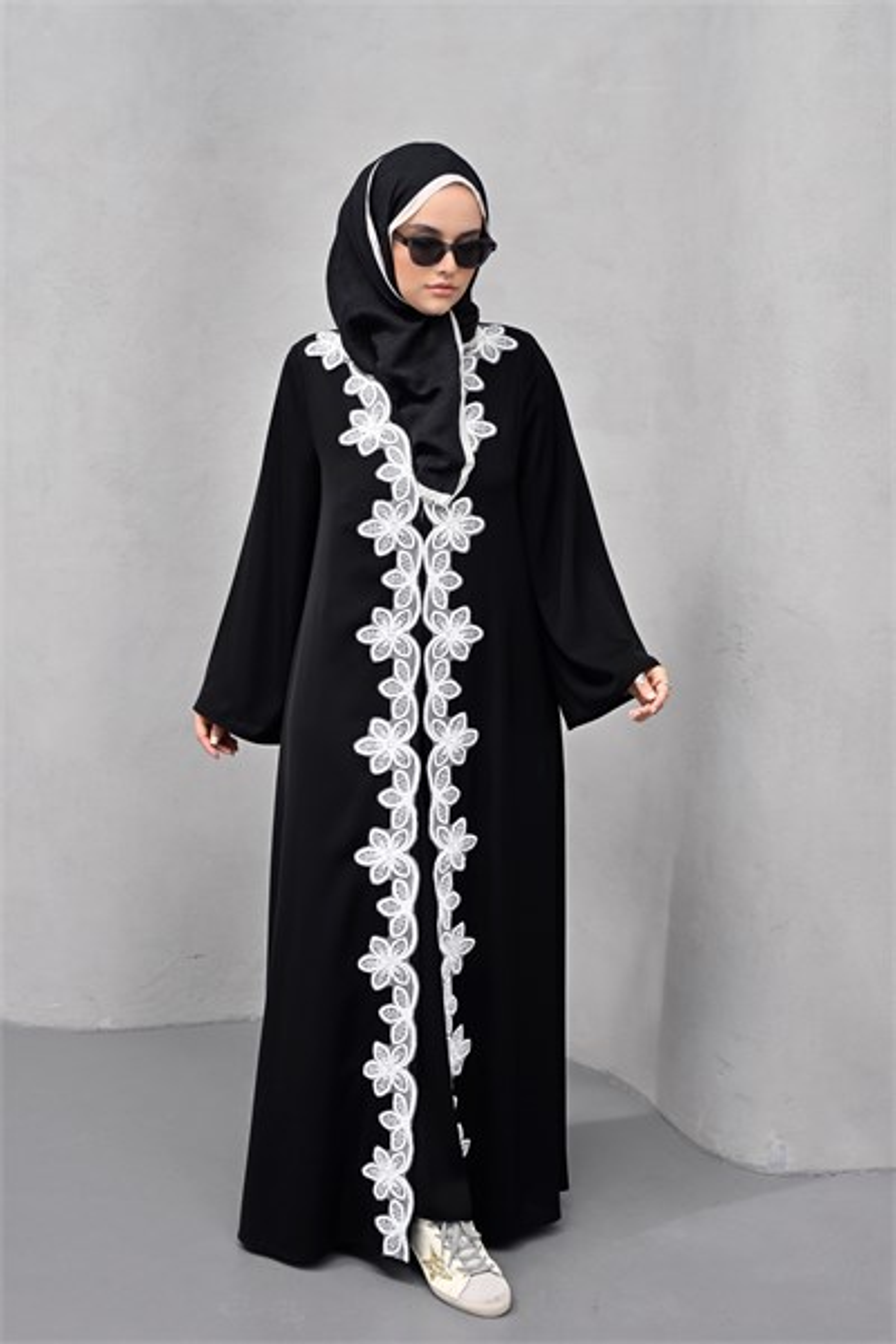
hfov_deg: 26.5
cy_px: 672
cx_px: 448
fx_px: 1904
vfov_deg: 38.9
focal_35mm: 51
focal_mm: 34
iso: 400
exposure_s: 1/100
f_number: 5
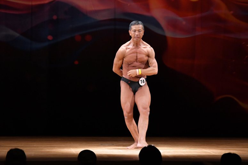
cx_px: 124
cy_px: 82
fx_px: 1653
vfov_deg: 5.7
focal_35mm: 240
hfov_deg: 8.6
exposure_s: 1/400
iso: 4000
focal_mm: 160
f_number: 5.6
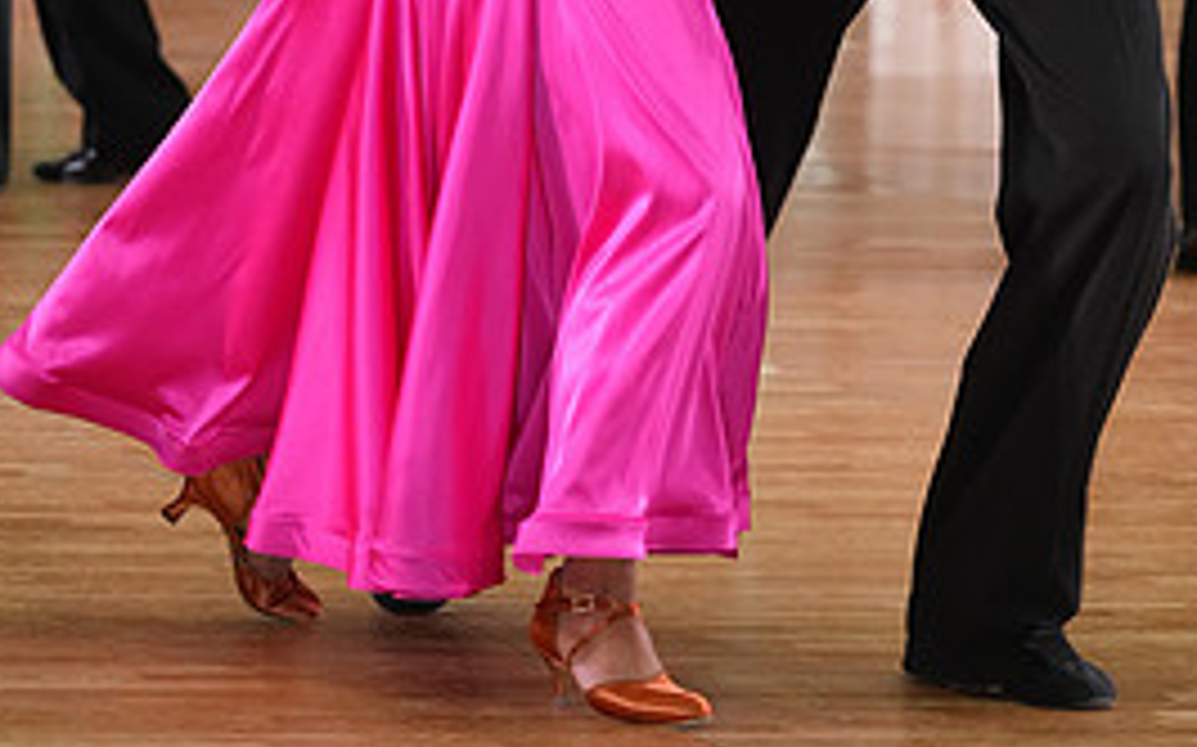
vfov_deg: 4.7
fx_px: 9130
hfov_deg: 7.5
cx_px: 767
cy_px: -324
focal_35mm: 280
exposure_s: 1/200
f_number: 5.6
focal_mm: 126
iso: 3200
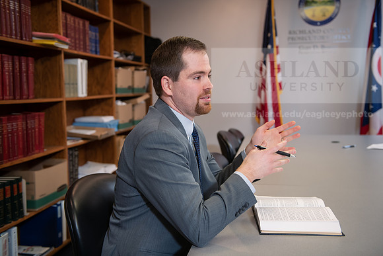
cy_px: 128
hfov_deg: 50.7
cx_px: 192
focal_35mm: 38
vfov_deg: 35.1
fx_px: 404
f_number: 3.2
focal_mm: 38
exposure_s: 1/125
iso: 800
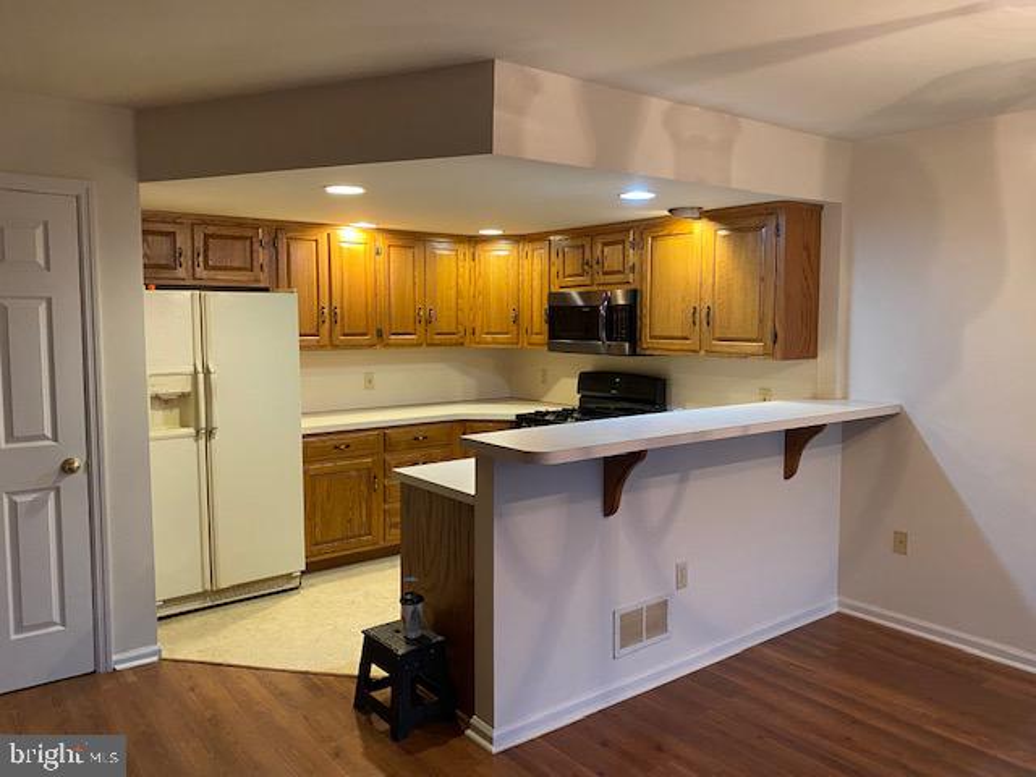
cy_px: 388
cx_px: 518
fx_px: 778
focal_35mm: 26
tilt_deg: -4.9
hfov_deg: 67.3
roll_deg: +0.2
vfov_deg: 53.1
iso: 320
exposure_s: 1/60
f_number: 1.8
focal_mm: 4.25
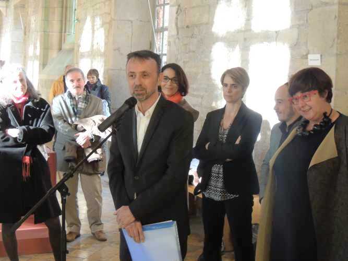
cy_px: 130
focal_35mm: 60
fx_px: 603
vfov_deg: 24.4
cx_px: 174
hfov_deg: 32.2
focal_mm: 10.7
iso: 800
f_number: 3.7
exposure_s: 1/15
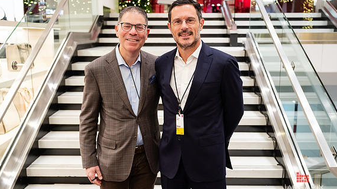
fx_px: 331
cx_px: 166
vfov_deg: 32.0
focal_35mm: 37
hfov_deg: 54.0
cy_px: 89
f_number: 3.2
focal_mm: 34
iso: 1250
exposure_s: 1/160
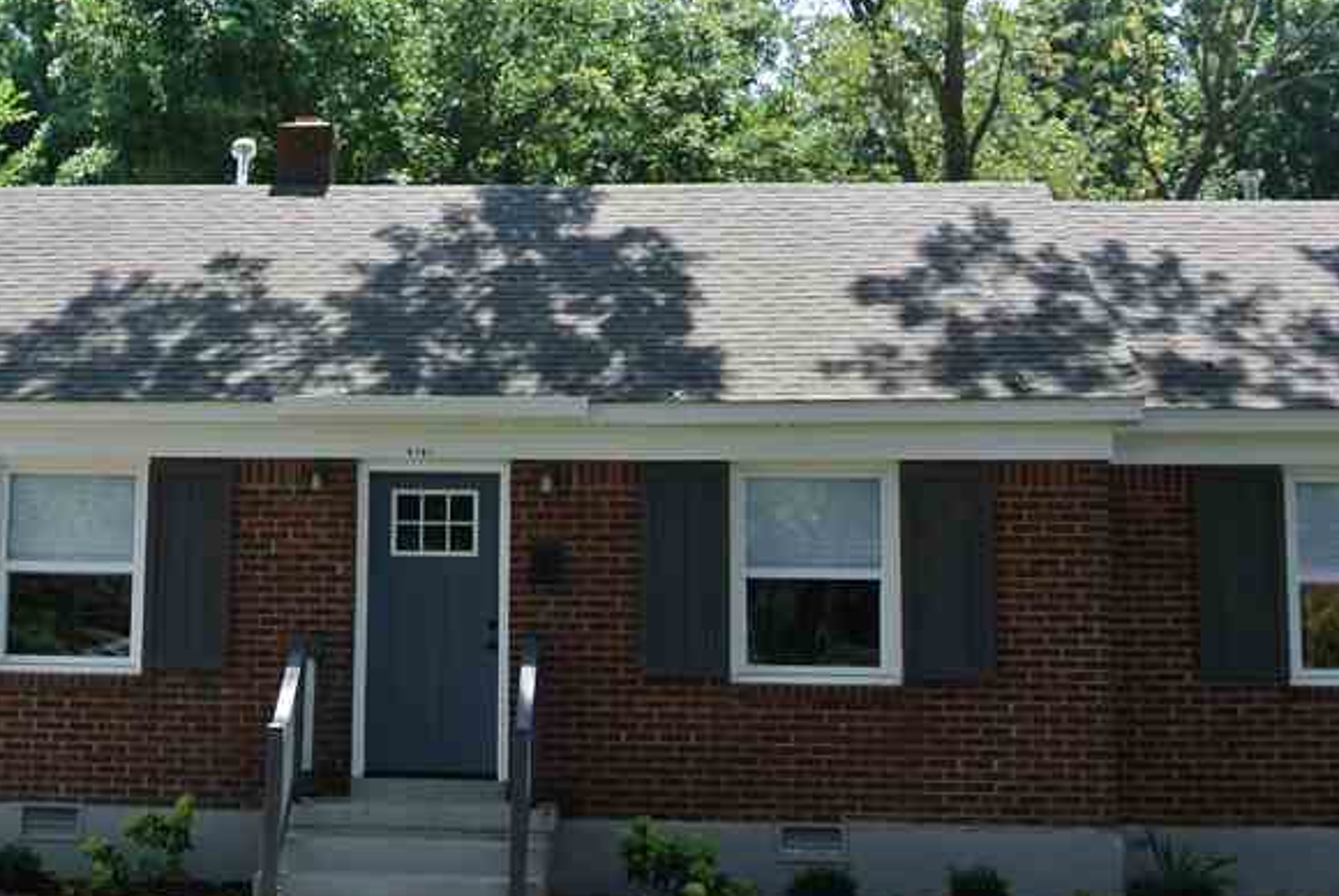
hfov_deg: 30.9
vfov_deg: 21.2
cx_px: 351
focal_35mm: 64
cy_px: 289
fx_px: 2383
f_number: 4.5
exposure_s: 1/400
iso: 100
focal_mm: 11
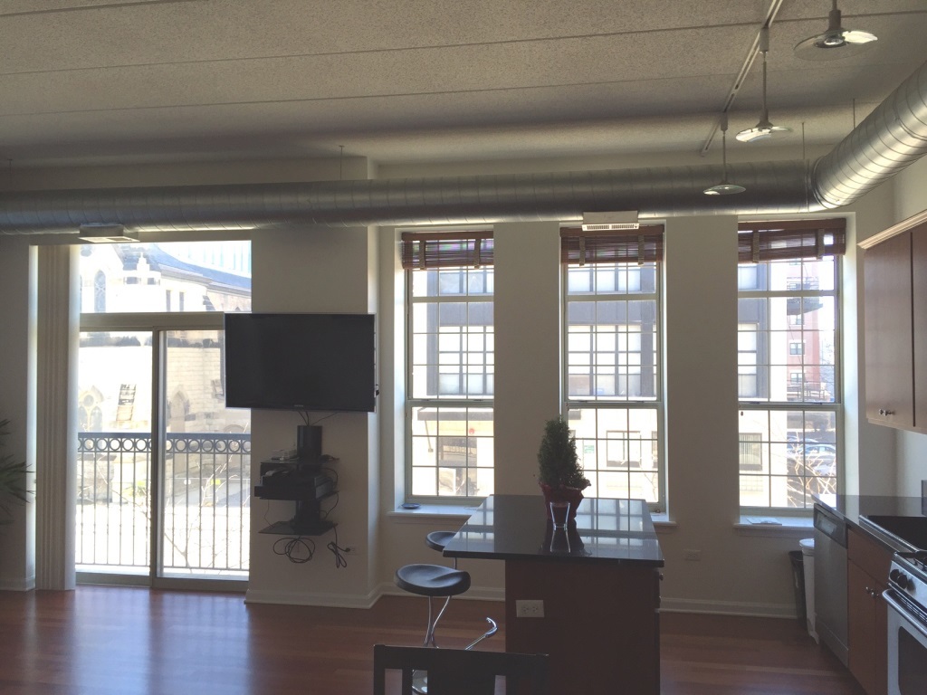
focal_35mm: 29
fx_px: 777
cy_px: 348
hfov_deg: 61.7
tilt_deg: +1.0
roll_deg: -0.7
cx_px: 464
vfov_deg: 48.2
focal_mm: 4.15
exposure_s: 1/60
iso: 40
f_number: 2.2
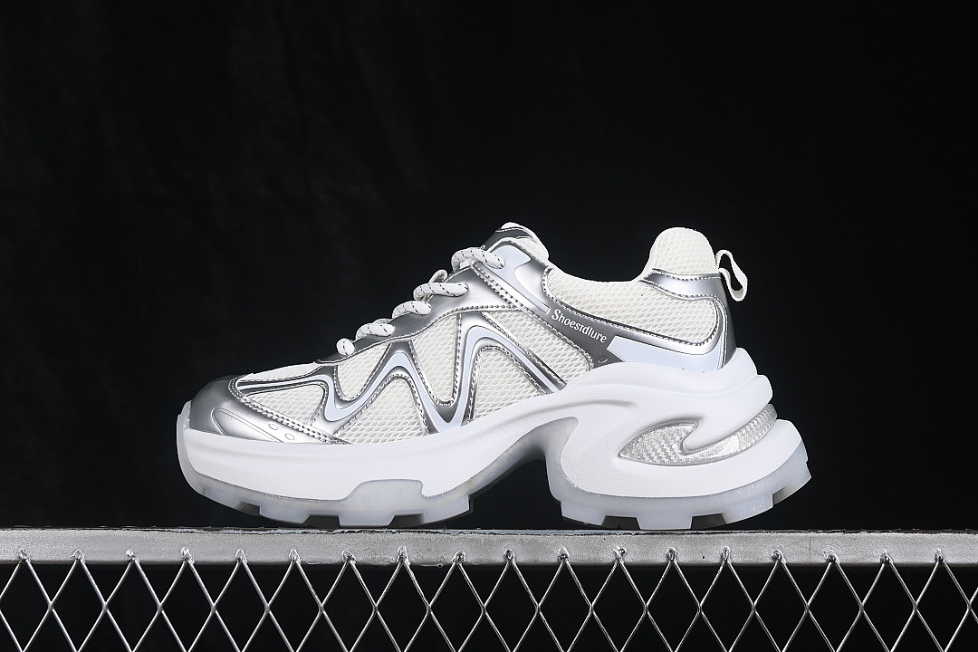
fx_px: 2037
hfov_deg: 27.0
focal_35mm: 75
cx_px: 489
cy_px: 326
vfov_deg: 18.2
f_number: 8
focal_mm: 50
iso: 160
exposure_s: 1/80
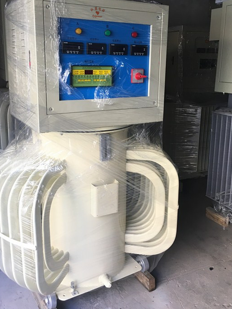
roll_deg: -1.3
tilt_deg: -14.5
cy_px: 128
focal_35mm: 34
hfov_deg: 41.8
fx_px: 304
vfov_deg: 53.7
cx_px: 109
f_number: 2.2
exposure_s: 1/33
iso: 25
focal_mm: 4.15
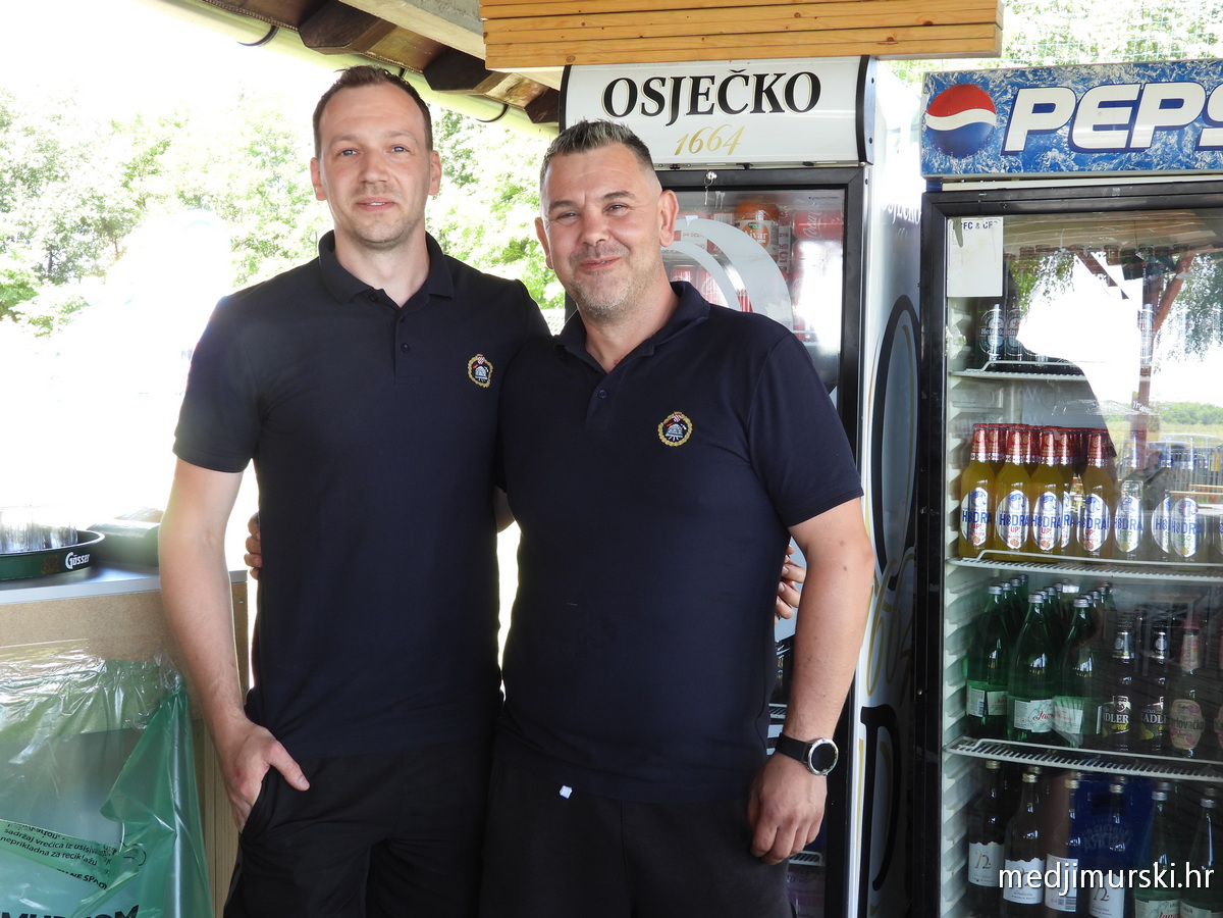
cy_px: 459
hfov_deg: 38.2
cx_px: 612
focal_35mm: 50
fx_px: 1767
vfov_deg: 29.1
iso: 100
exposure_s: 1/40
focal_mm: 9
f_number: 3.2
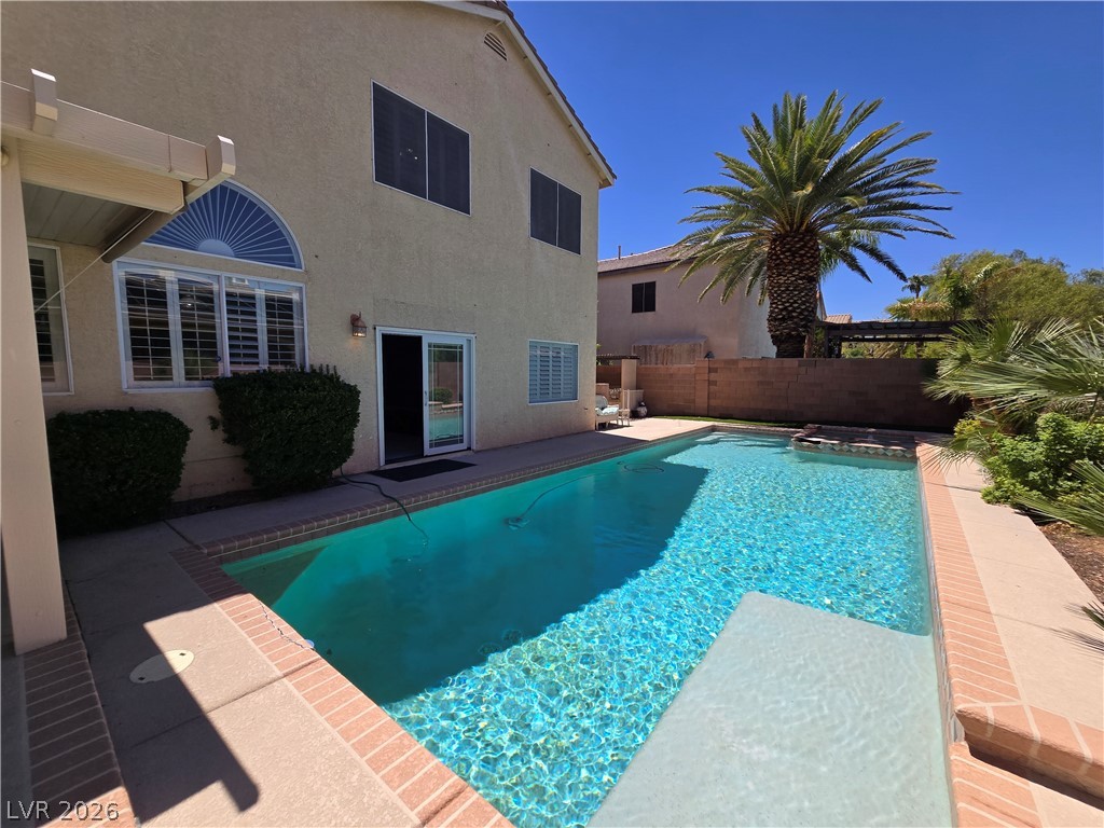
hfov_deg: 106.2
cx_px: 552
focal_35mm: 13
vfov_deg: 89.9
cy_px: 414
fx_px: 415
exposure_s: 1/2866
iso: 50
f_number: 2.2
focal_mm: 2.2
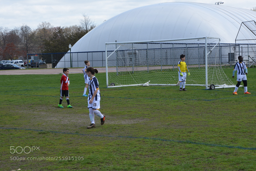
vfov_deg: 13.7
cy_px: 86
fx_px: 711
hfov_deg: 20.4
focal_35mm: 100
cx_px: 128
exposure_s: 1/125
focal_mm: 100
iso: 640
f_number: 22
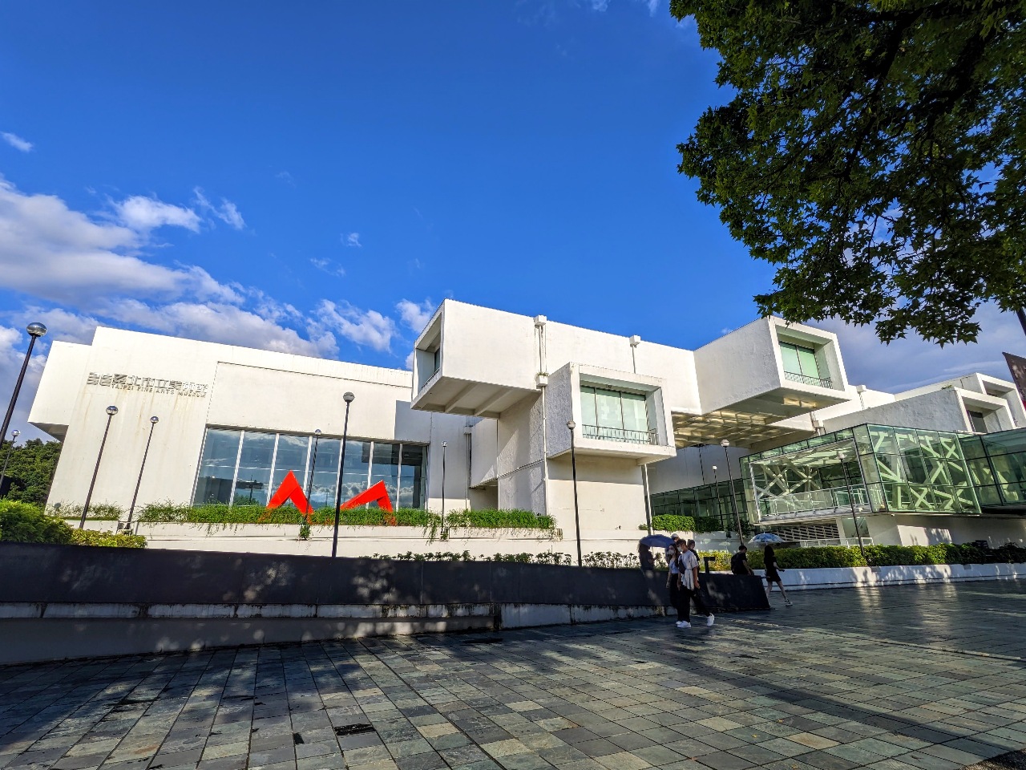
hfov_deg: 94.5
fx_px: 474
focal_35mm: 16
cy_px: 385
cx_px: 513
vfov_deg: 78.1
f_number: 2.2
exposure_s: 1/1869
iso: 34
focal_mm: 2.22
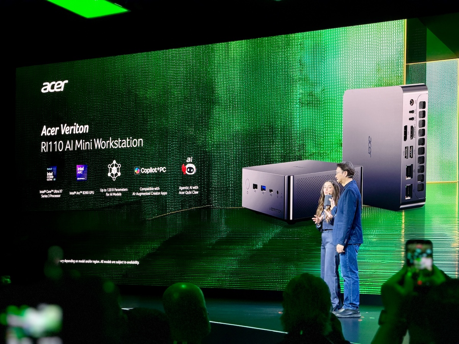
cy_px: 172
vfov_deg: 14.8
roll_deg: -0.7
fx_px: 1326
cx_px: 230
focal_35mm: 100
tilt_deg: +4.8
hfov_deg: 19.6
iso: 400
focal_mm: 16.89
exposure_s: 1/100
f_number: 2.8
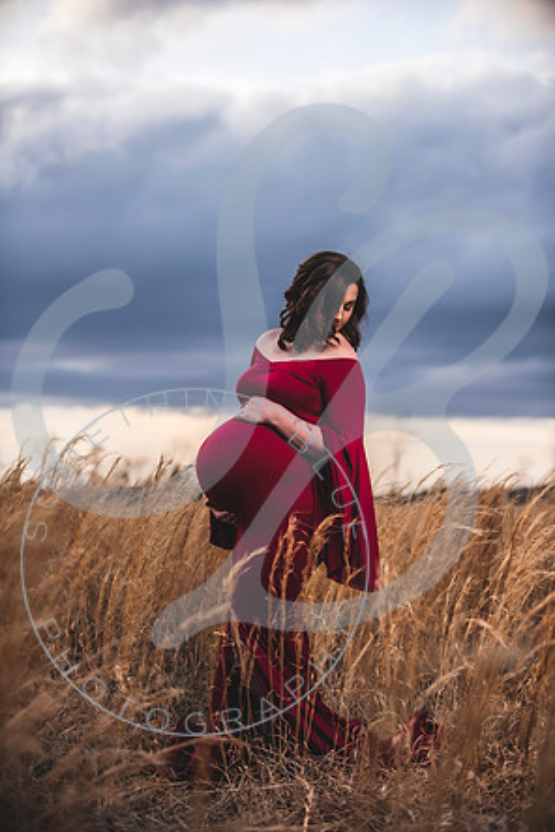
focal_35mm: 71
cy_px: 420
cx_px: 279
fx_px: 1642
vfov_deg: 28.5
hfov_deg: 19.2
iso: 100
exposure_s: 1/500
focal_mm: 70
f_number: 2.8
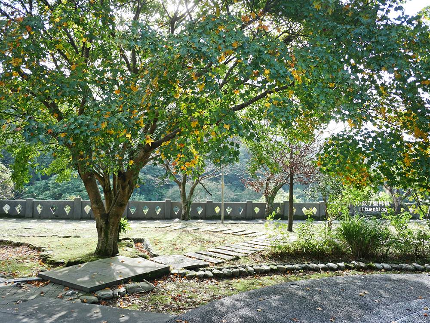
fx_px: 348
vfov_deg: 49.8
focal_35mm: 28
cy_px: 162
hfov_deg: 63.4
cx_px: 215
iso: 200
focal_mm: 14
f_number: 2.5
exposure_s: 1/400
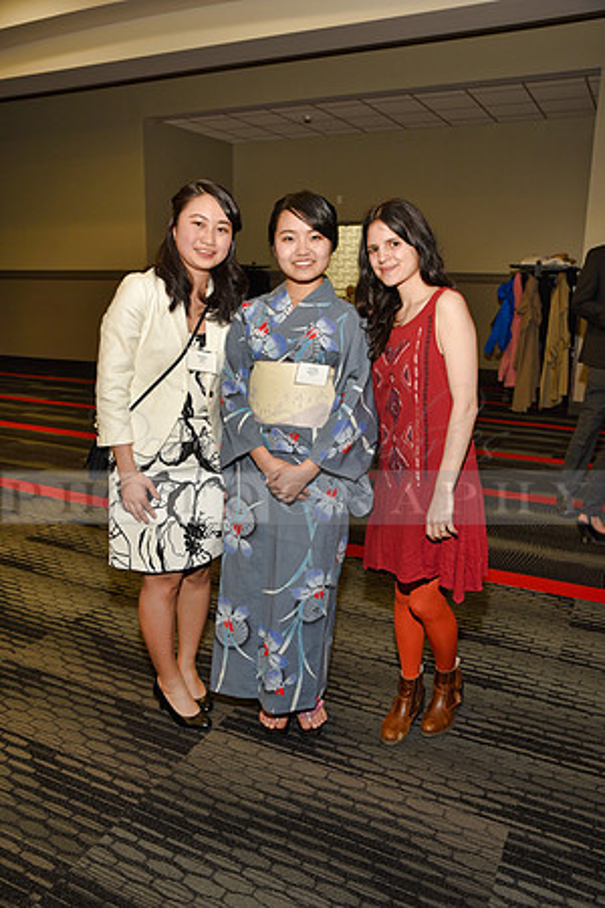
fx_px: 731
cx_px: 302
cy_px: 454
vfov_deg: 63.7
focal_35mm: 29
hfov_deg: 45.0
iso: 200
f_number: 5
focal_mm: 29
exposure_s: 1/60
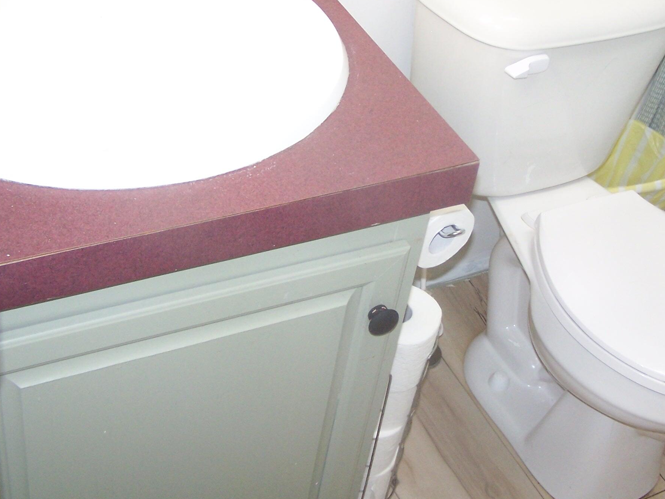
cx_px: 405
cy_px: 218
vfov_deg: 26.5
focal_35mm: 55
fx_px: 1057
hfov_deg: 34.8
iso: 140
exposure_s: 1/60
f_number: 2.8
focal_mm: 6.3
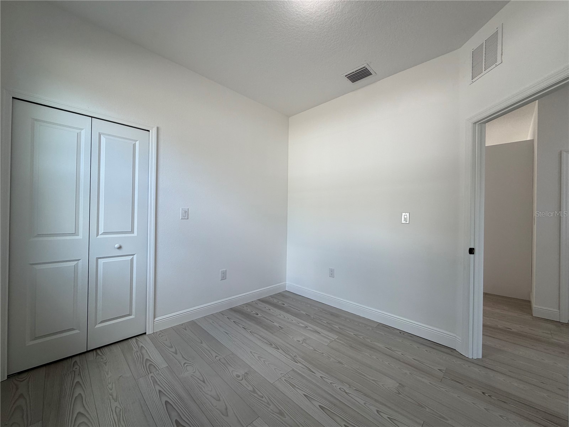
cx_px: 284
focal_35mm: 14
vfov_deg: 85.7
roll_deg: -0.8
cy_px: 214
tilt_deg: +0.0
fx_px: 230
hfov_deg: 102.1
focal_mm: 2.22
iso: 64
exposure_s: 1/121
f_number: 2.2
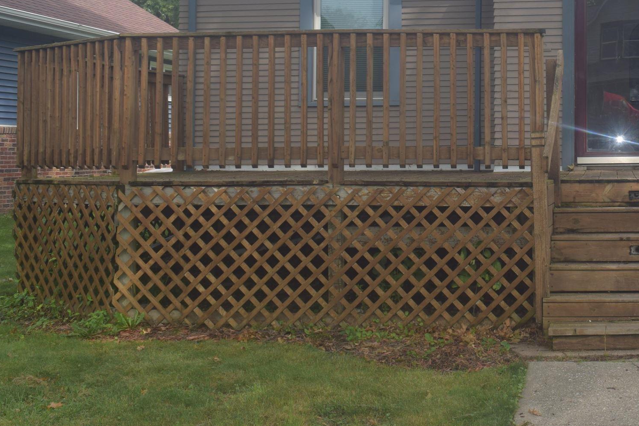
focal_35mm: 62
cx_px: 556
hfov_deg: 31.1
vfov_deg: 21.4
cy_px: 40
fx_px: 1101
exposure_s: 1/200
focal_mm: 20
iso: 100
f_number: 7.1
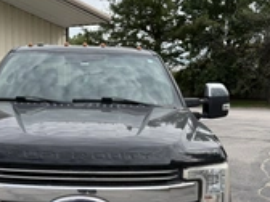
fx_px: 445
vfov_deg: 25.3
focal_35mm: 57
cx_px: 96
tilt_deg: -7.5
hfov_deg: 33.6
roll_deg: -1.1
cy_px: 152
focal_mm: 6.76
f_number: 1.78
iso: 100
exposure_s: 1/2232
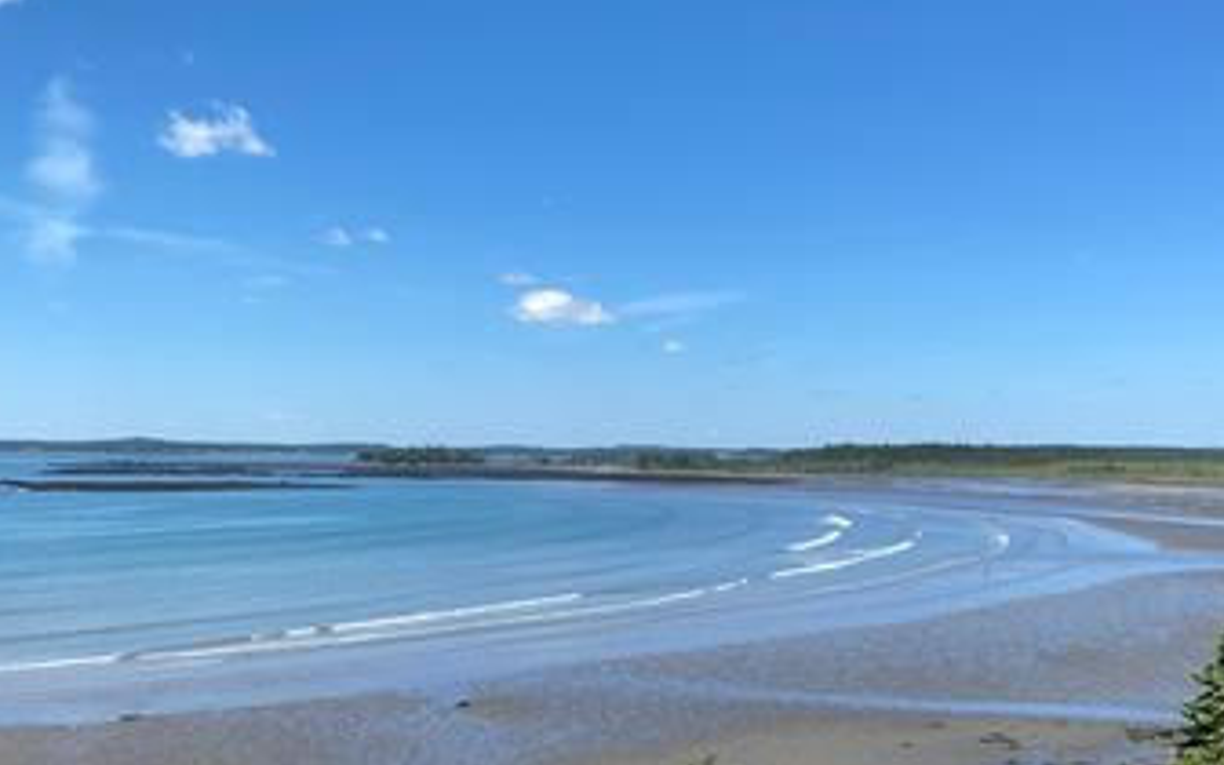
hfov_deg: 48.2
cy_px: 548
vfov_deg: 30.8
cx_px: 579
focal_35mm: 41
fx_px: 1368
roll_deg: +0.5
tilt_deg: -3.3
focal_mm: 4.25
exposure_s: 1/2890
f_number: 1.8
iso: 32
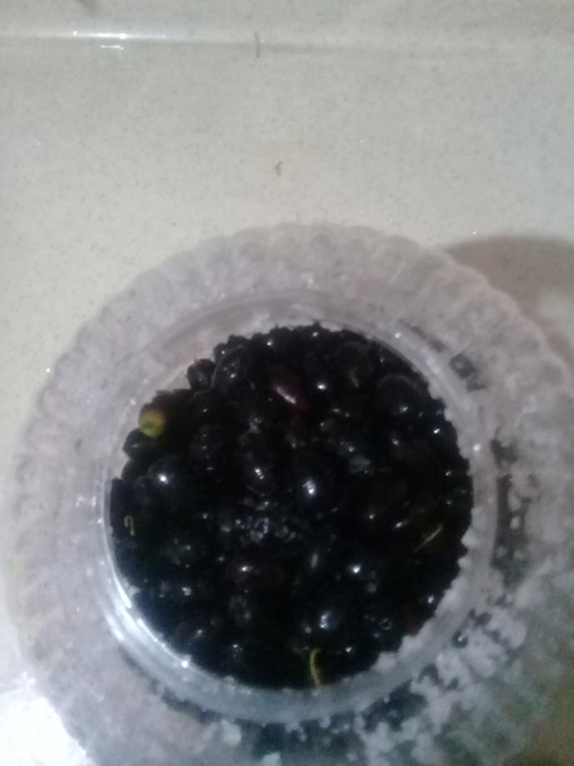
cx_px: 287
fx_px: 685
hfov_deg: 45.4
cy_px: 383
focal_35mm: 31
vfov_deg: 58.4
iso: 1000
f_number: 2.2
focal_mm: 3.3
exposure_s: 1/17
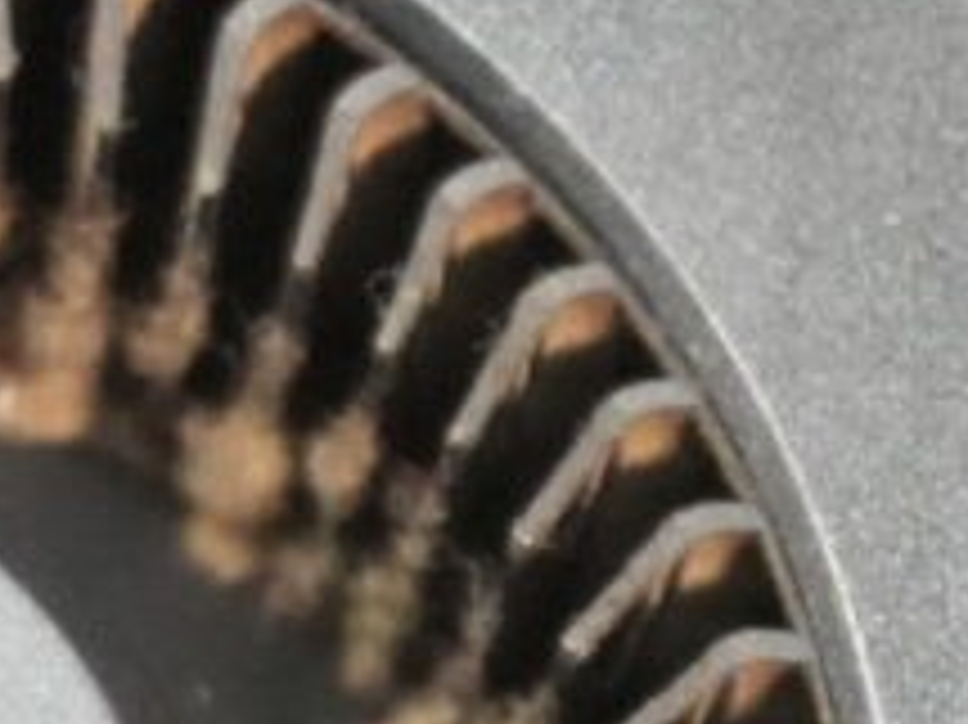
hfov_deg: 5.8
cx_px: 396
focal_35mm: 344
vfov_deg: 4.3
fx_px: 9614
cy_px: 1041
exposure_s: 1/80
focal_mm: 50
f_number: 5.6
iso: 12800
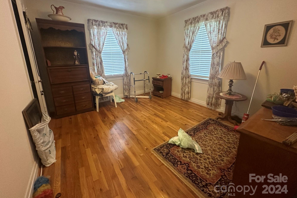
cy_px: 87
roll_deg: +0.4
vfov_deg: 77.0
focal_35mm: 15
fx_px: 124
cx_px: 146
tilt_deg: -13.6
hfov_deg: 100.4
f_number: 2.2
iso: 400
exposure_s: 1/60
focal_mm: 2.22
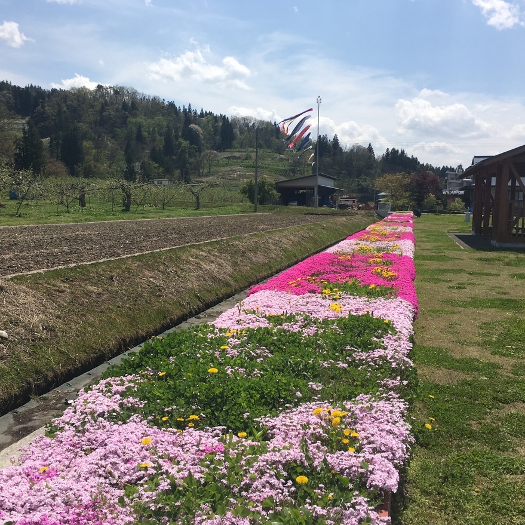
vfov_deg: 47.2
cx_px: 231
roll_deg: -0.7
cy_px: 264
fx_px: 601
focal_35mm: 35
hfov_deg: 47.1
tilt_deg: -3.6
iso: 25
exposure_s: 1/2849
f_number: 2.2
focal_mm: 4.15
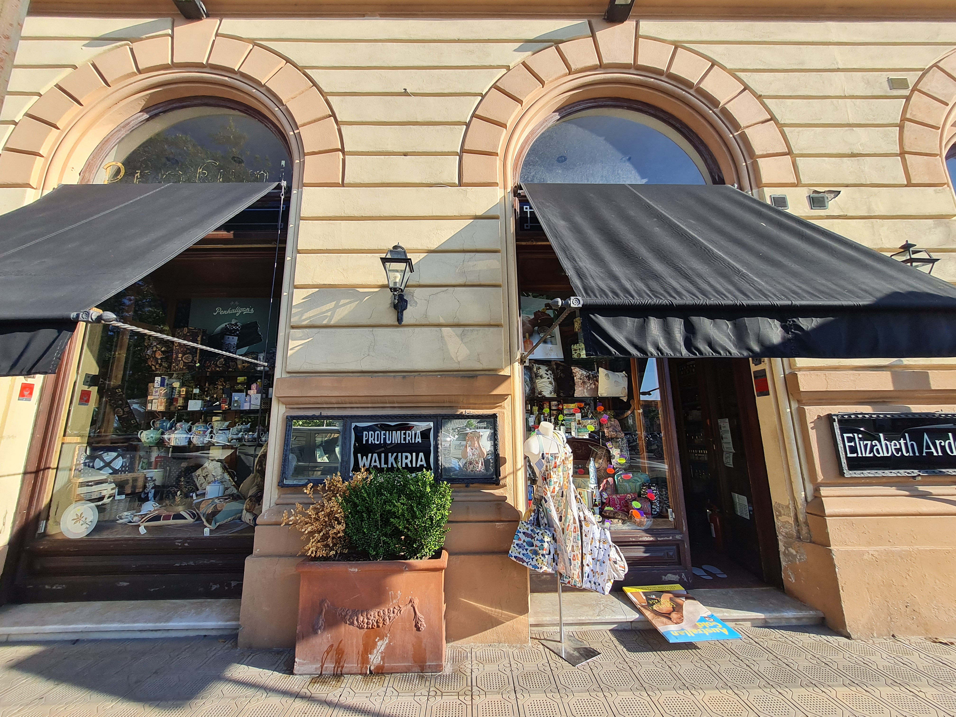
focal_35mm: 13
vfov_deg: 89.9
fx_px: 359
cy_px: 358
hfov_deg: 106.2
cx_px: 478
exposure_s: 1/684
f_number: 2.2
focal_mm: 1.74
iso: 50
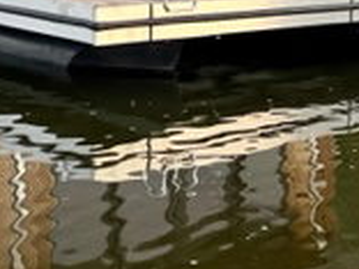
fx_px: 1110
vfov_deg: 13.5
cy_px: -34
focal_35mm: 107
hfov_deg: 18.3
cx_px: 108
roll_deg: +0.5
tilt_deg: -4.9
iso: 64
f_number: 1.5
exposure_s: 1/121
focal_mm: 5.7
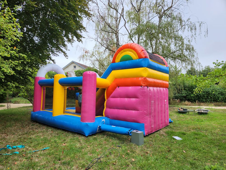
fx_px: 150
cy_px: 85
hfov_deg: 73.9
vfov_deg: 58.9
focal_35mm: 23
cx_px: 113
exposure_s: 1/441
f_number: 1.8
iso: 20
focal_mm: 5.4
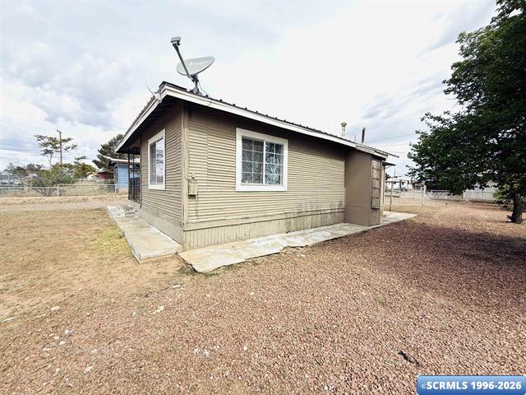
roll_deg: -2.2
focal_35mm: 14
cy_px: 198
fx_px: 213
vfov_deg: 85.7
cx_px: 263
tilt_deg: -2.9
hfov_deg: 102.1
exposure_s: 1/1901
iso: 50
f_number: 2.2
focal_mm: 2.22
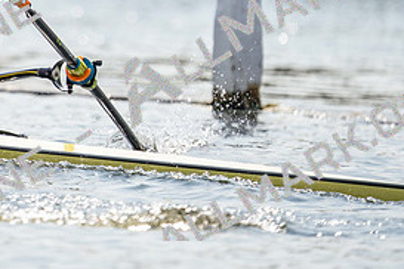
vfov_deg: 1.4
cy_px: -13
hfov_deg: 2.1
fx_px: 11143
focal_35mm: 993
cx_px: -3
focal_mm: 467
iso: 250
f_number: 6.3
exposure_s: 1/1600
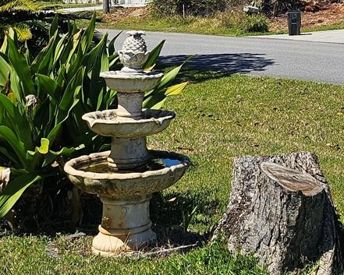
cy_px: -41
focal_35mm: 85
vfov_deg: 17.4
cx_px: 412
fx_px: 866
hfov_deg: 21.0
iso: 50
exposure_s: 1/4529
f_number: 1.8
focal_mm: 5
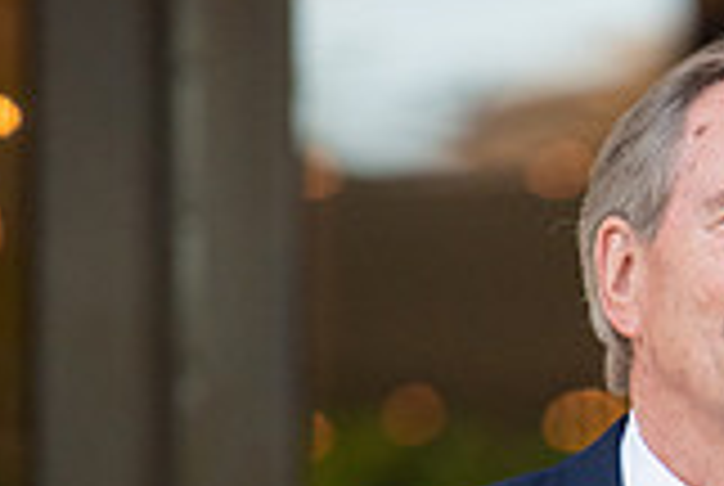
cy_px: 668
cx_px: 908
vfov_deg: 2.0
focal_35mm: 683
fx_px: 13761
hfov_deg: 3.0
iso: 1000
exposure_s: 1/500
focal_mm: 190
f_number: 2.8
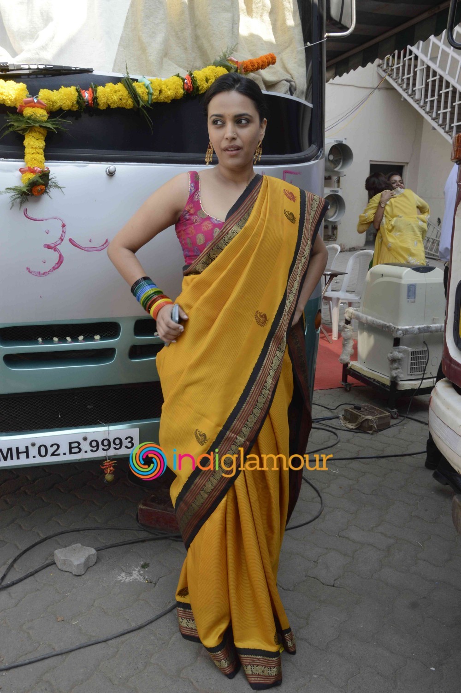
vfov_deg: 59.5
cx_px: 230
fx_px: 606
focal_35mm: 32
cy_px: 346
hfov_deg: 41.6
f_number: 11
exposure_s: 1/160
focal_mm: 21
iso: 400
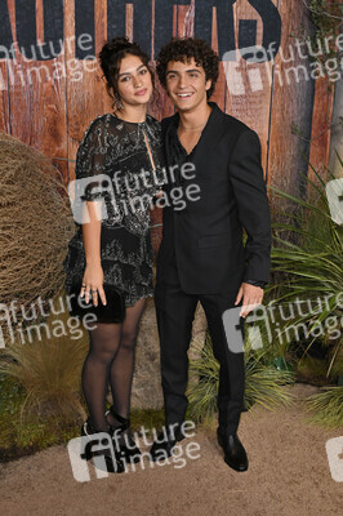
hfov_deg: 29.2
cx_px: 172
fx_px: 659
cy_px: 258
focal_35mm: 46
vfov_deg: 42.8
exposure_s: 1/250
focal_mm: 46
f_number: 6.3
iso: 1000
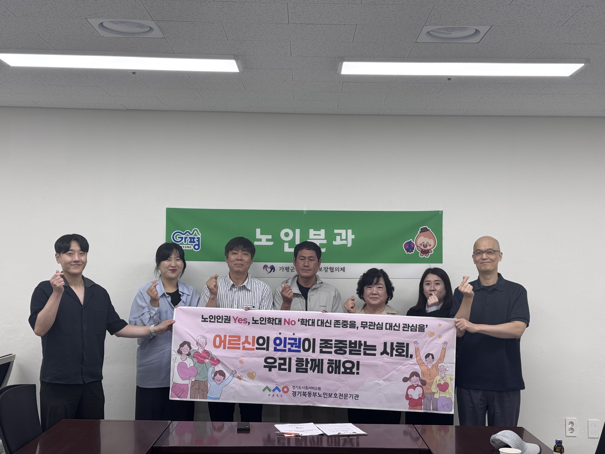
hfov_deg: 39.7
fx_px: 839
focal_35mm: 48
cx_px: 302
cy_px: 227
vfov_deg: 30.3
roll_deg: -0.3
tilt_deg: +1.2
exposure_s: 1/120
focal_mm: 6.76
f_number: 1.78
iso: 64
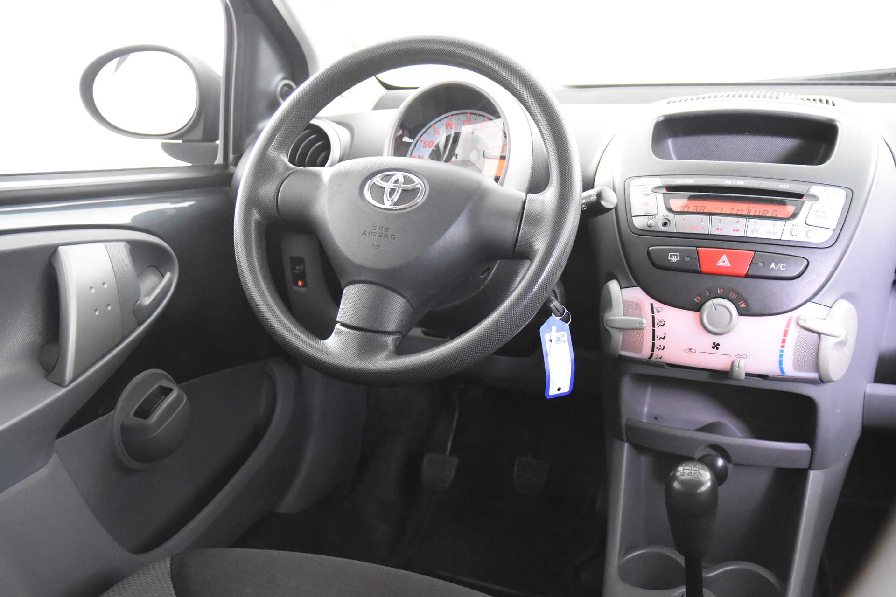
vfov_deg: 36.9
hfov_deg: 53.1
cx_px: 448
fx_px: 896
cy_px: 298
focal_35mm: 36
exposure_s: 1/40
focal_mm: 24
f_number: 3
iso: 6400
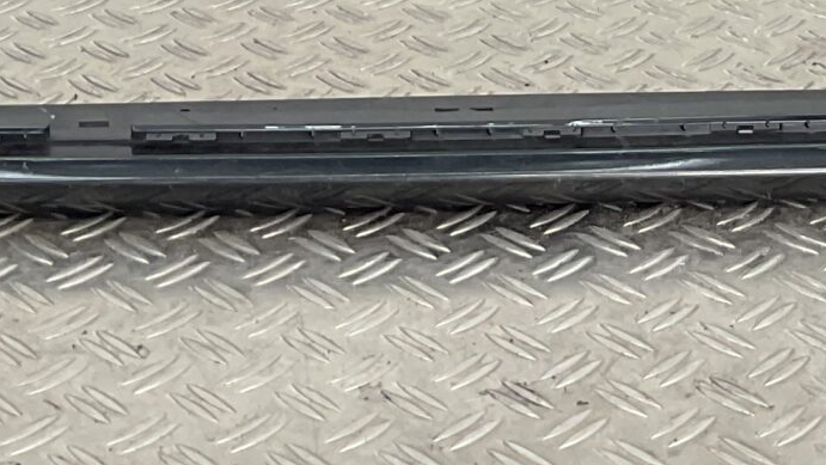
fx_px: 2563
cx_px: 506
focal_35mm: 117
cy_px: -643
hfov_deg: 18.3
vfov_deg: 9.3
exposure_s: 1/139
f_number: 1.8
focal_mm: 3
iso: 16
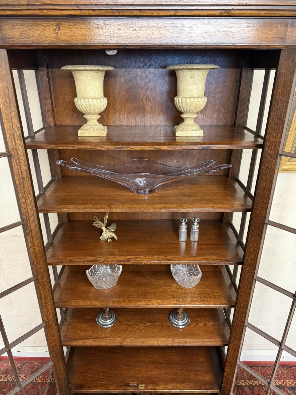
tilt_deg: -24.8
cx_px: 148
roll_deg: -0.5
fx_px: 274
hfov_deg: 56.8
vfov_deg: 71.6
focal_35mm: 24
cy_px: 198
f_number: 1.78
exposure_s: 1/50
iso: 500
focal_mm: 6.76
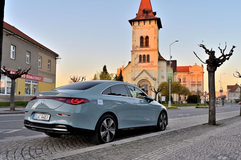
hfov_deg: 57.2
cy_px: 82
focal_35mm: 33
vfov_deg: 39.9
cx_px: 124
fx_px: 221
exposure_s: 1/60
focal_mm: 31
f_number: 4
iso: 100
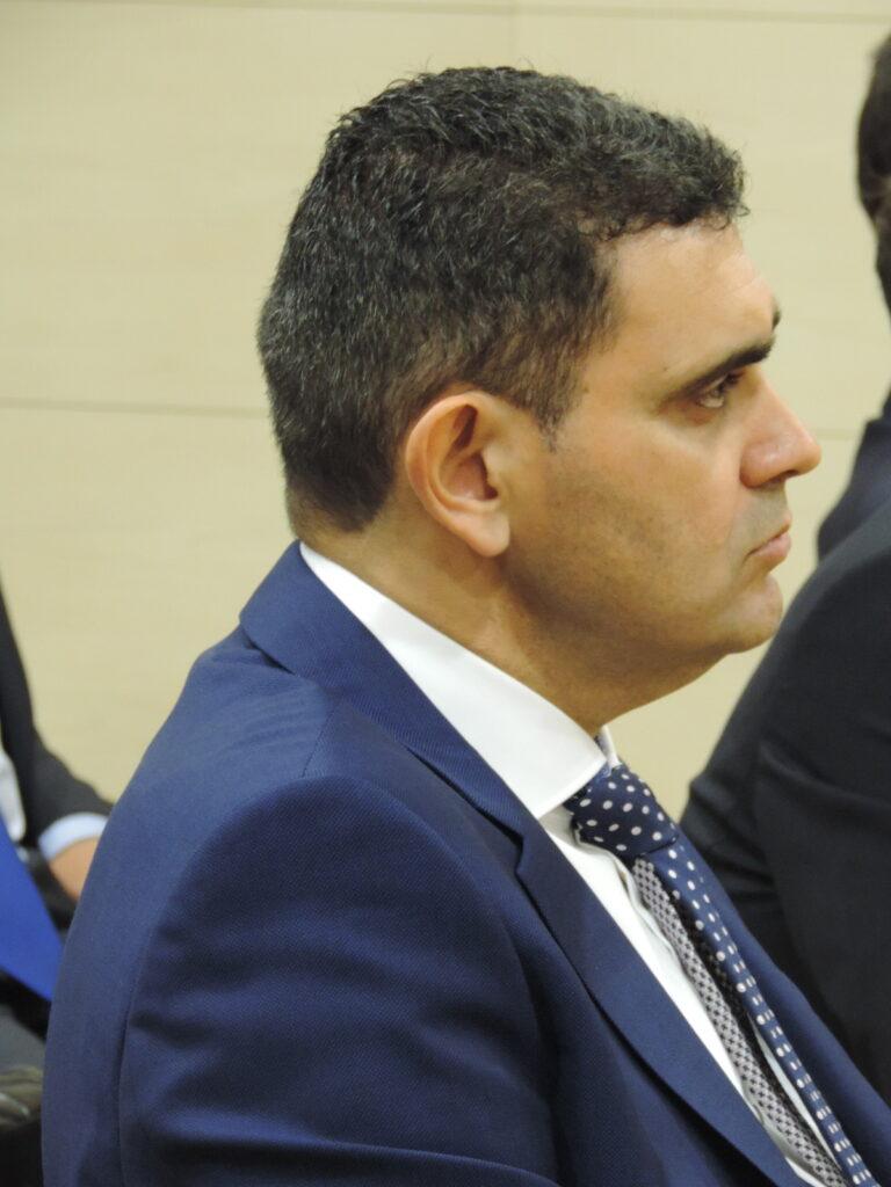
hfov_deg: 5.9
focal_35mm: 250
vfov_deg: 7.9
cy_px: 594
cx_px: 446
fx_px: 8580
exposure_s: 1/10
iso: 800
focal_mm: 44.5
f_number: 4.7
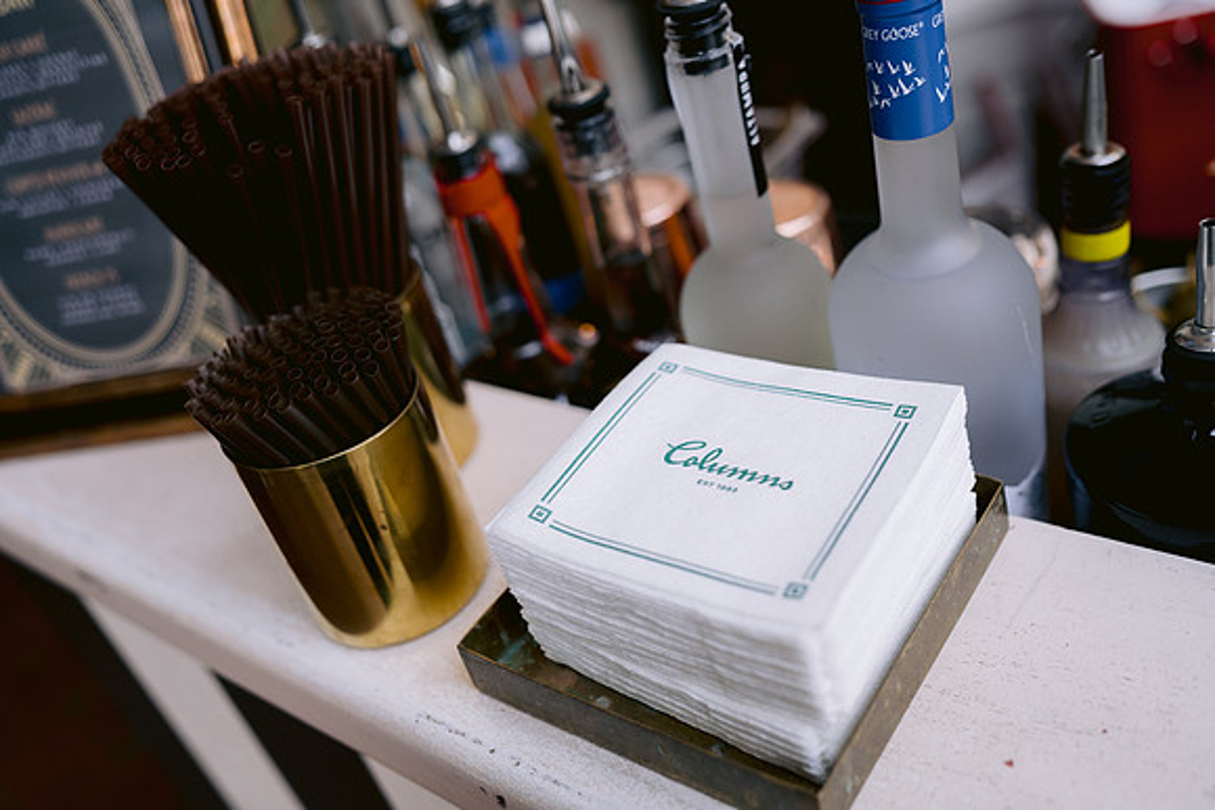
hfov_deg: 54.4
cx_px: 608
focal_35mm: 35
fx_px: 1181
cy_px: 405
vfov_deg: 37.9
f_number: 2.5
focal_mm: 35
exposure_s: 1/60
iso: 400
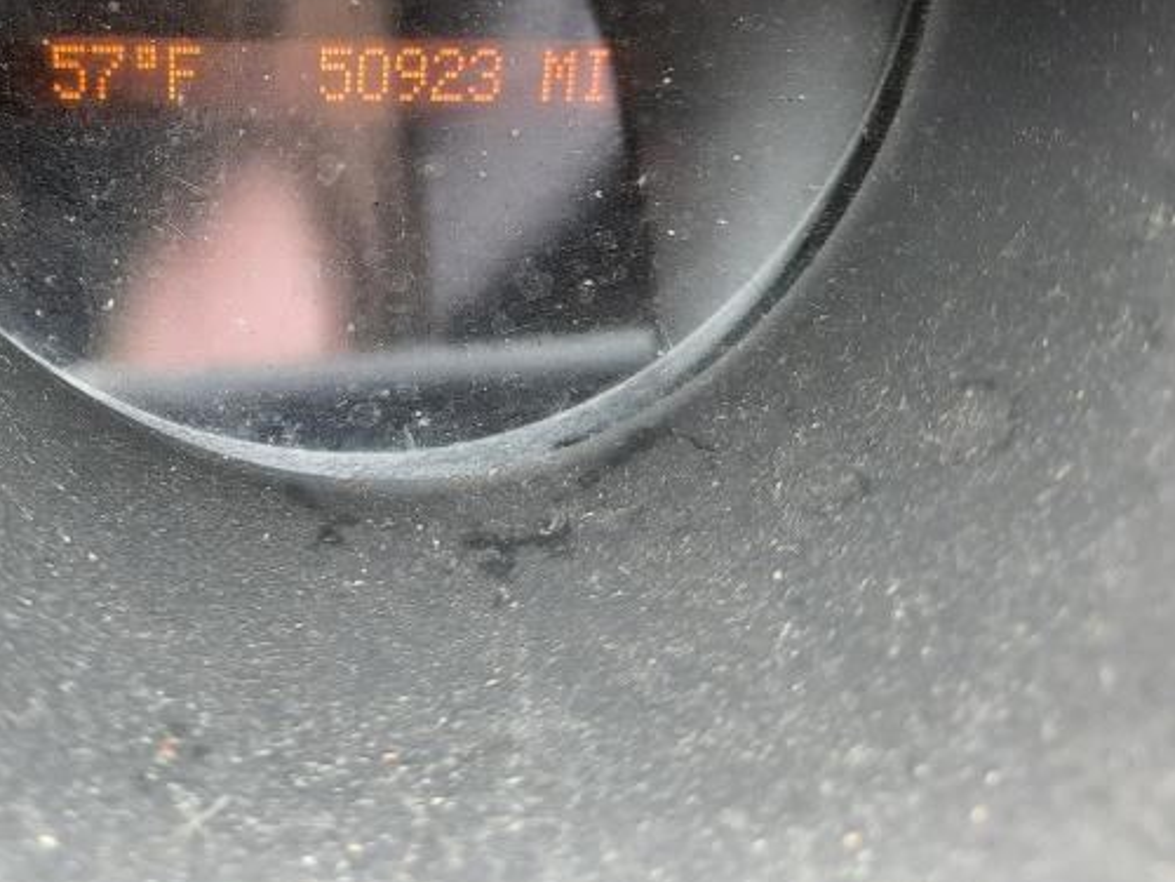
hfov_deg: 44.8
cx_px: 261
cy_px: 193
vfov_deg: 35.0
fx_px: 1358
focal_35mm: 40
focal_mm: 4.6
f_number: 2
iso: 250
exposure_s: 1/40
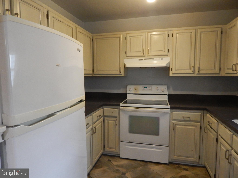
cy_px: 89
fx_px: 158
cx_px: 119
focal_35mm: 23
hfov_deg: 73.9
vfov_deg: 58.9
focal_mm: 4
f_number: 3
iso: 400
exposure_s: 1/30
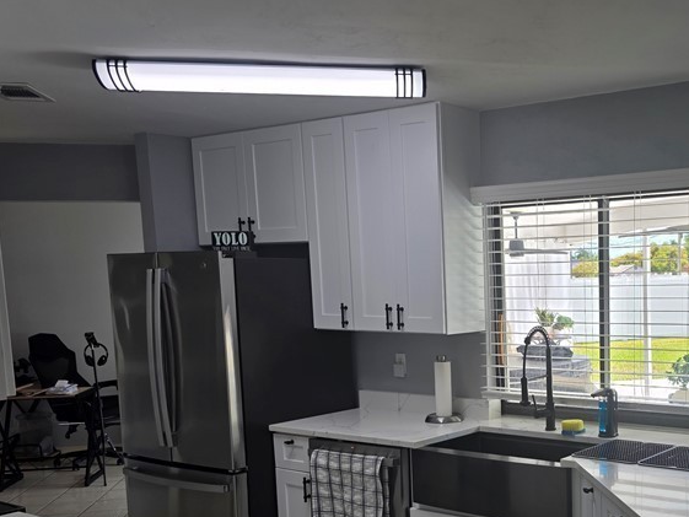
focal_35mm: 42
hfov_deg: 42.8
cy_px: 392
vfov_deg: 33.6
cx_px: 548
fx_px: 836
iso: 12
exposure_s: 1/145
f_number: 1.7
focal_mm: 6.3
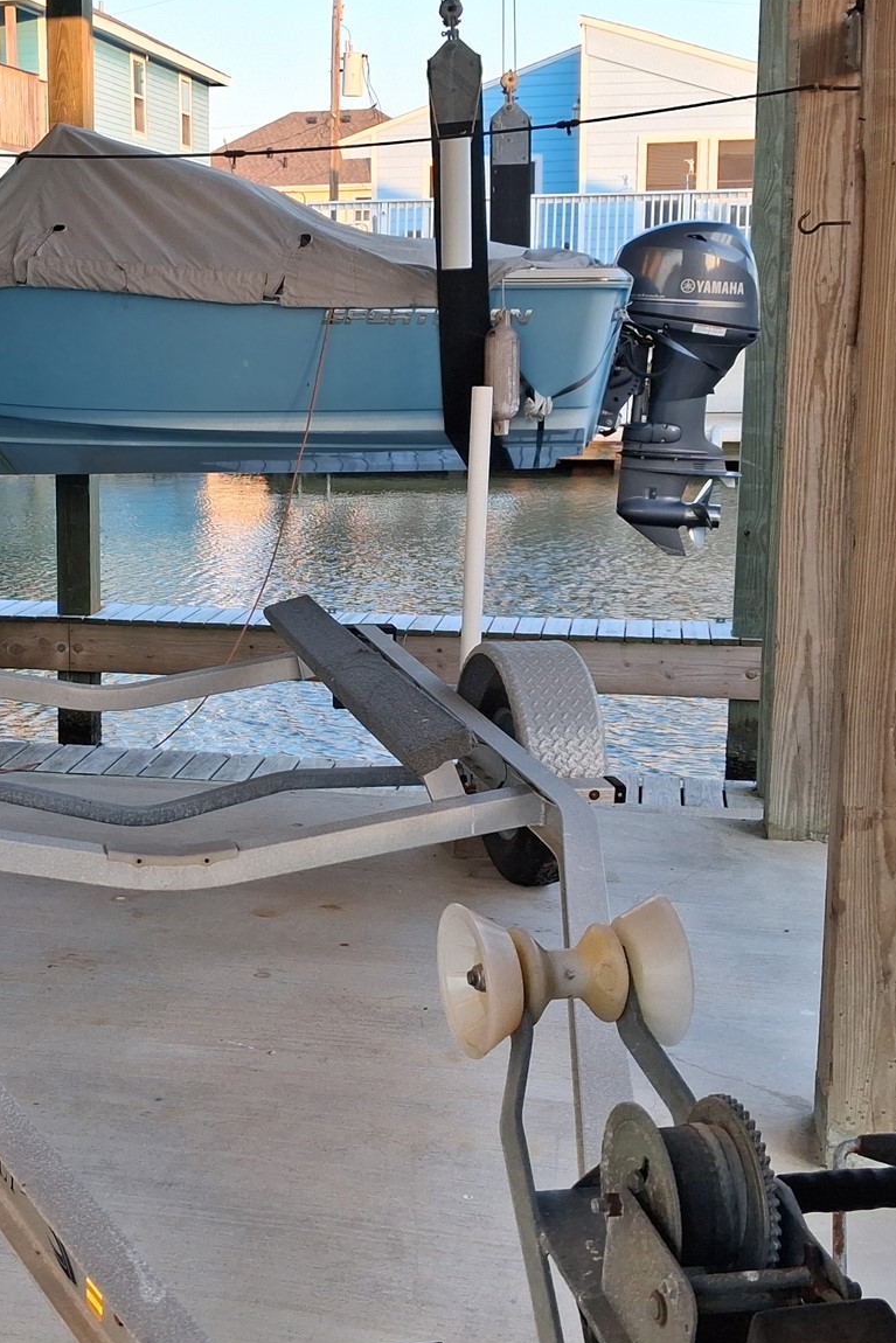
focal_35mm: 50
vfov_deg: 39.5
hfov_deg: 26.4
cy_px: 572
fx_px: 1866
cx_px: 166
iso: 40
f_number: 1.8
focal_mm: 4
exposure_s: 1/120
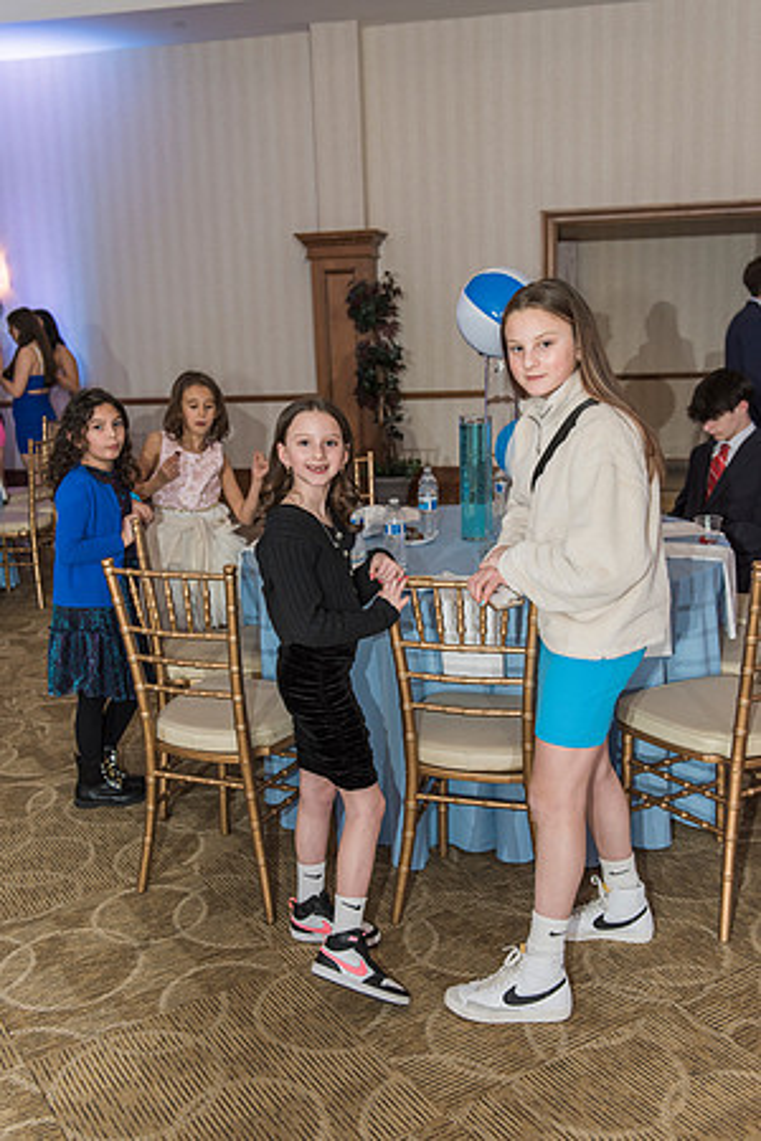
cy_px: 570
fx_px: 1110
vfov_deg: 54.4
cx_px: 380
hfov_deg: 37.9
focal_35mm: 35
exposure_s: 1/100
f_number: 4
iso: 1000
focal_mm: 35
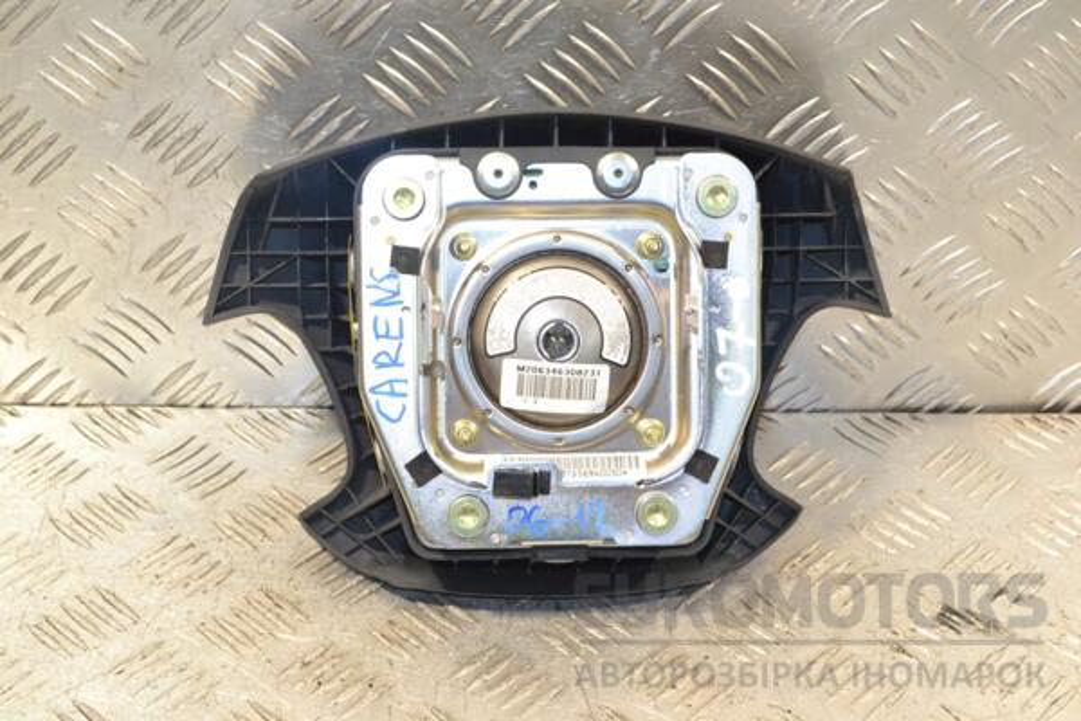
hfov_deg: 24.6
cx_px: 540
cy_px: 360
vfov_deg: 16.6
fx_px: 2477
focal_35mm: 82
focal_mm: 55
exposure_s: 1/200
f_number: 10
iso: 3200
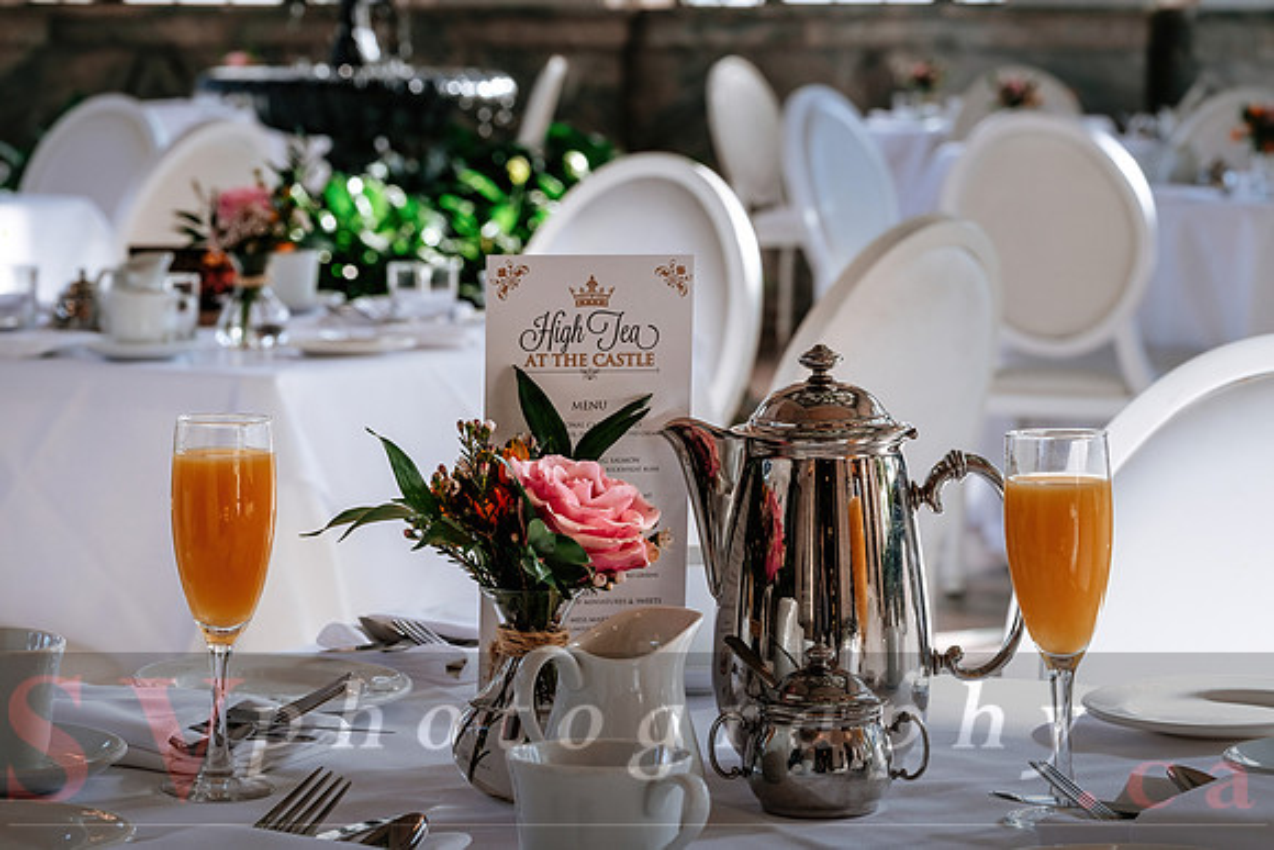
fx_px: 4212
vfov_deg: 11.5
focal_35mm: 119
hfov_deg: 17.2
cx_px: 628
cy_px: 425
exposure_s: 1/125
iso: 200
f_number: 8
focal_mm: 77.3
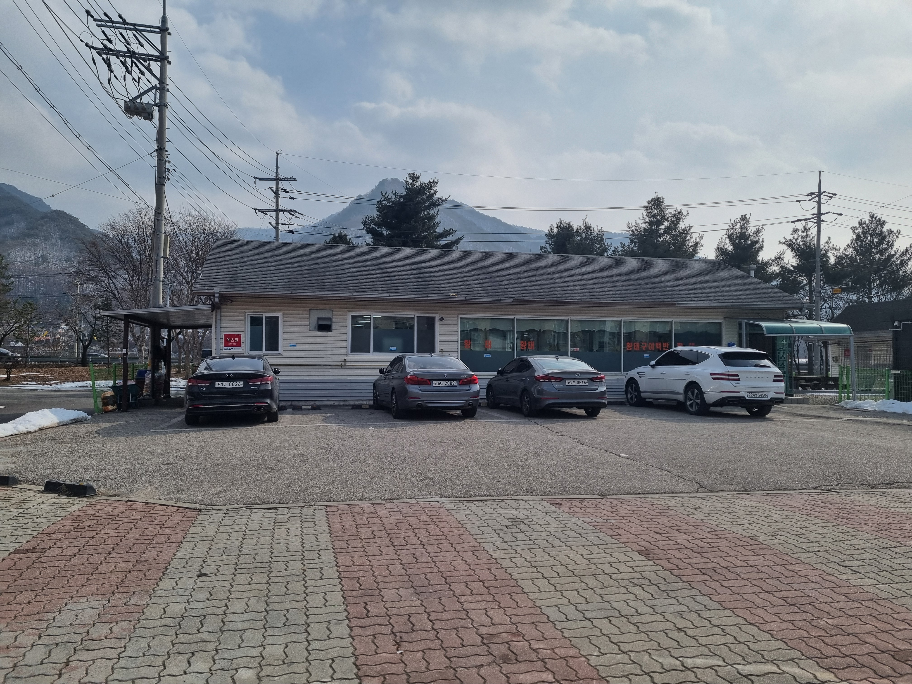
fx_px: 685
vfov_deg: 53.1
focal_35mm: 26
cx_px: 456
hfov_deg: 67.3
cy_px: 342
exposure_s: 1/6256
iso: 50
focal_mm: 5.4
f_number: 1.8
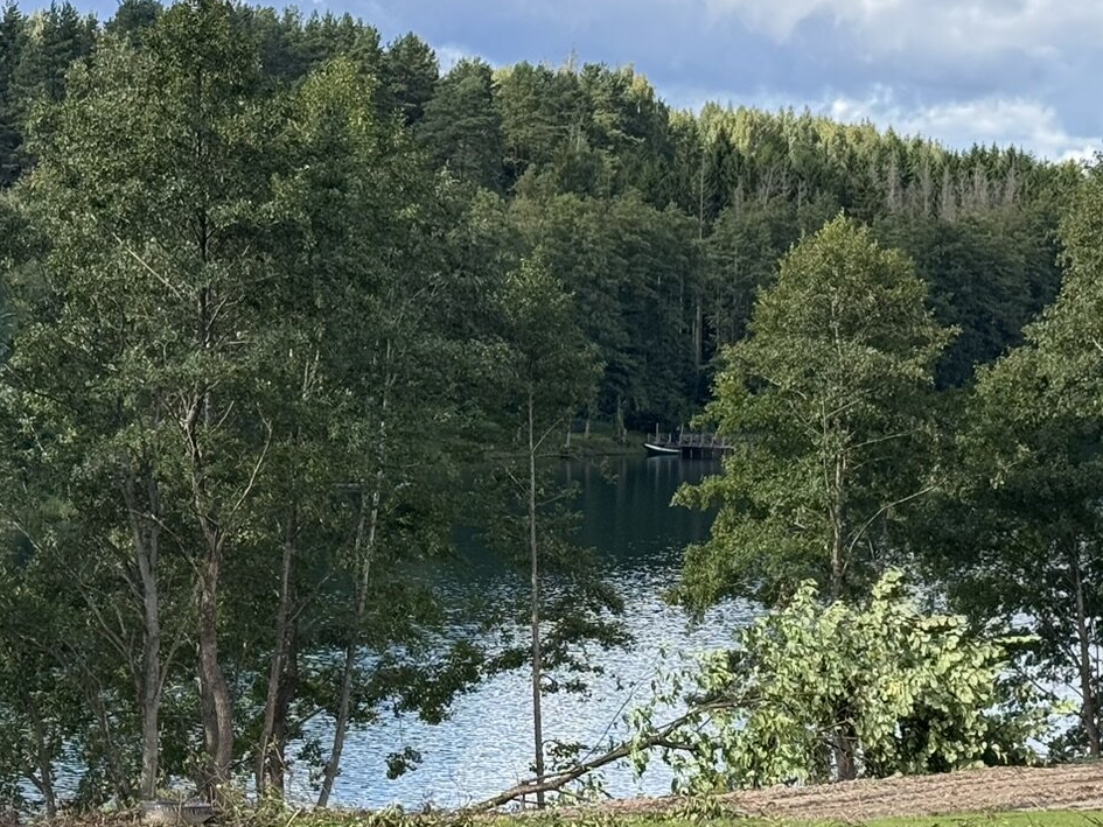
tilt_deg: -5.9
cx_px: 517
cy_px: 602
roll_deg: -0.2
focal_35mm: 104
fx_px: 3314
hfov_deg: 18.9
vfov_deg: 14.2
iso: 64
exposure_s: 1/1366
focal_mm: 6.76
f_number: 1.78
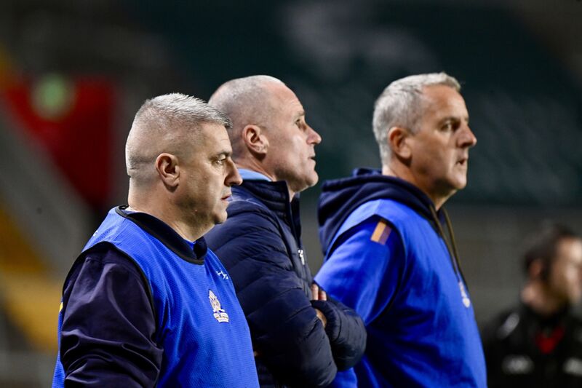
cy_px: 194
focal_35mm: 510
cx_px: 291
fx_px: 8243
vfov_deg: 2.7
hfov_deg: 4.0
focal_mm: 510
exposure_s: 1/250
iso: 4000
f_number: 6.3
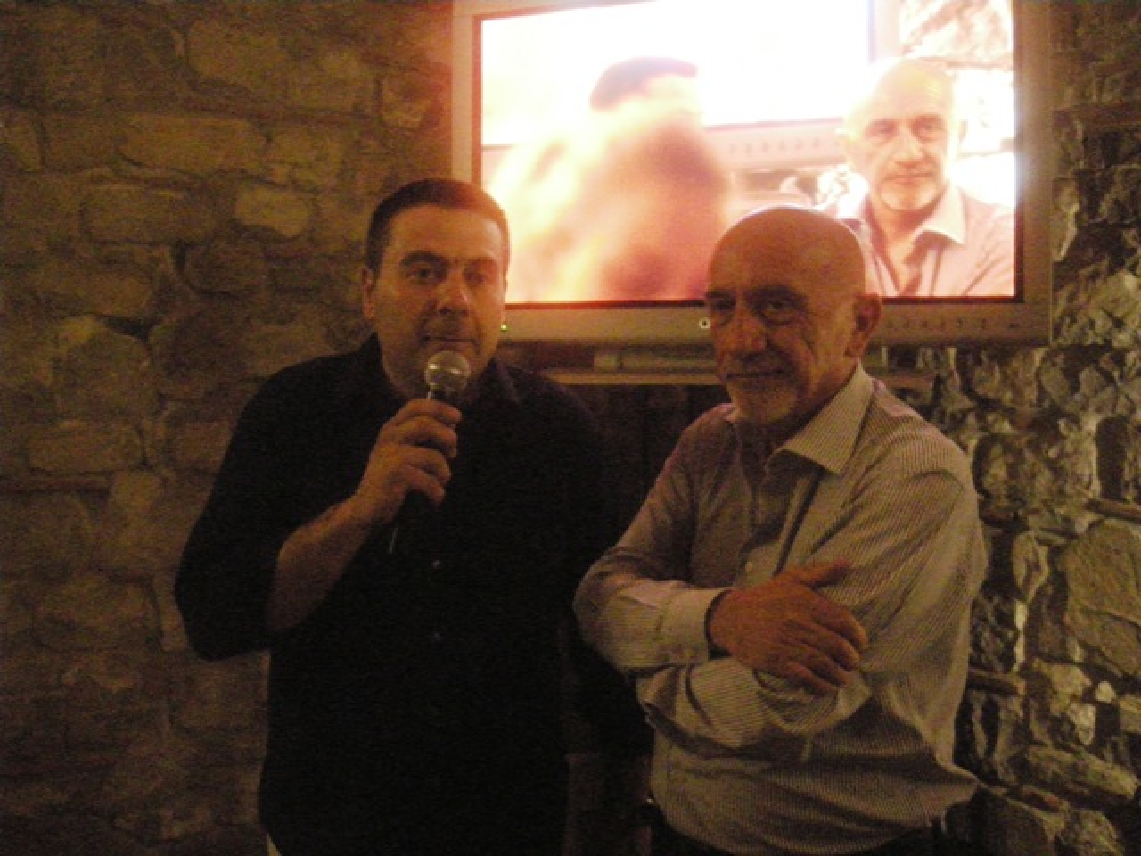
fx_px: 1187
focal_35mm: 36
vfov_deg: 39.7
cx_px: 570
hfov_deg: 51.4
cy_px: 428
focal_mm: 7.5
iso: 1600
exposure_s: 1/30
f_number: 2.7
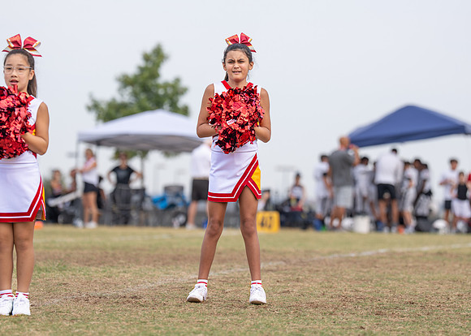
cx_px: 231
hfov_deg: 9.3
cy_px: 142
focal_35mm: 216
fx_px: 2883
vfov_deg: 6.7
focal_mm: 146
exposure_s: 1/1600
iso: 160
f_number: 2.8
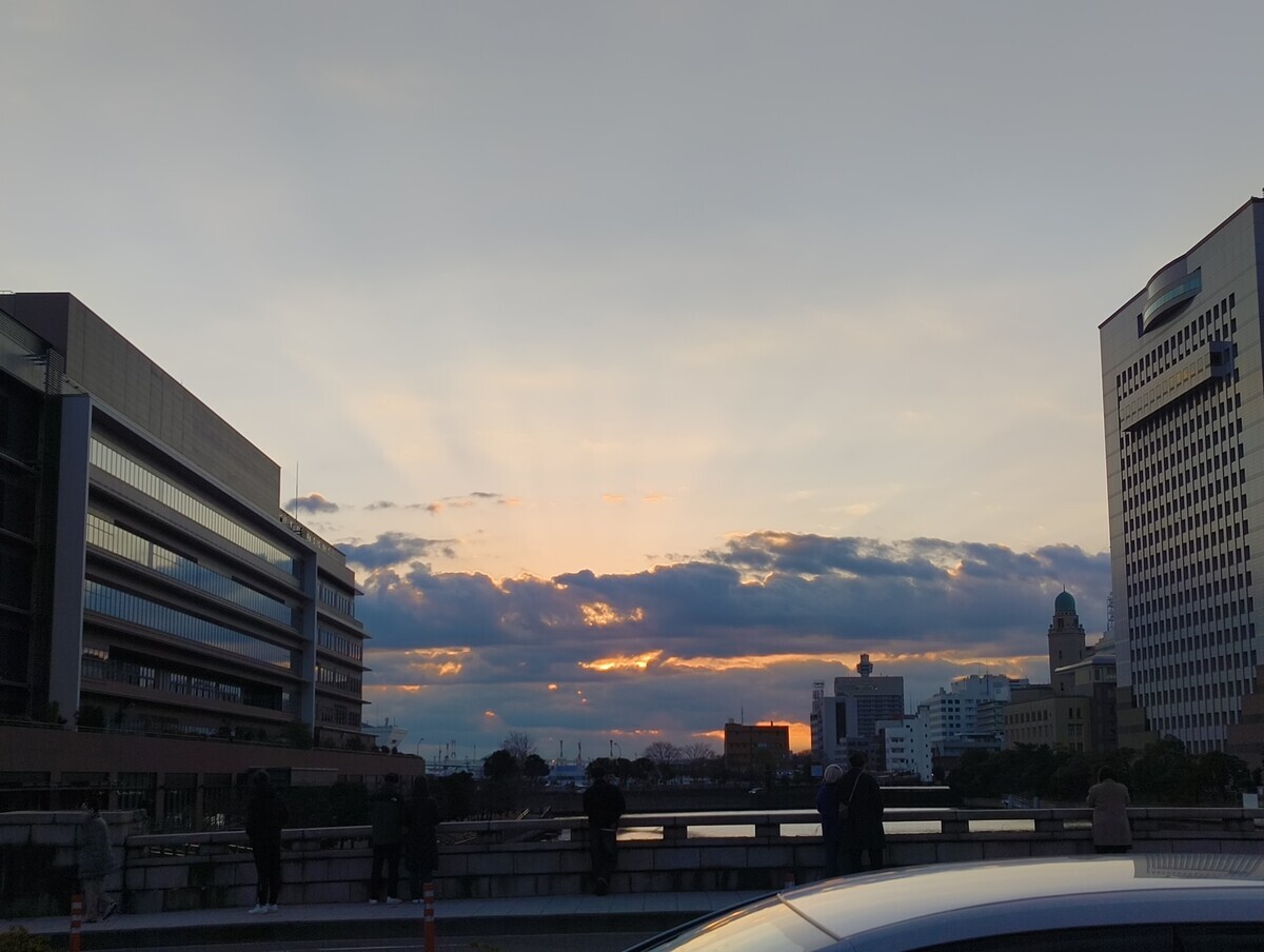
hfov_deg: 38.1
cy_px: 476
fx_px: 1829
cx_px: 632
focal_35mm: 50
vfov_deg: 29.2
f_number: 1.87
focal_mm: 5.56
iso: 101
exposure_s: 1/1698
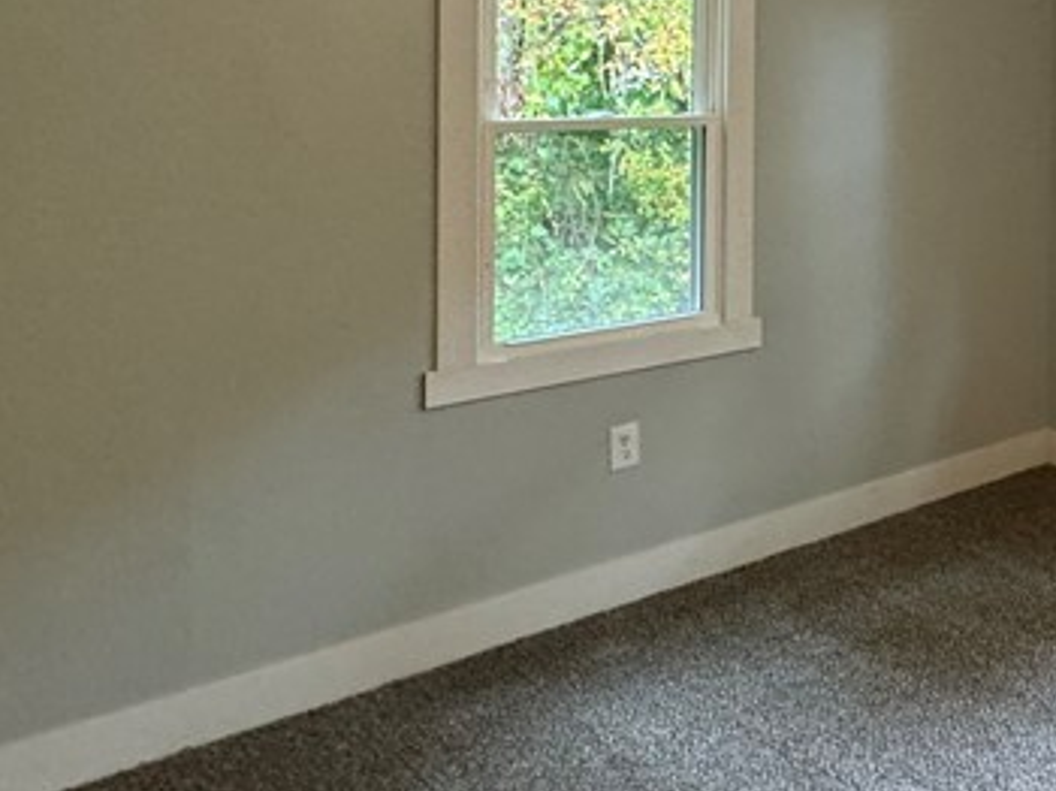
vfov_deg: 33.2
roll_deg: -1.1
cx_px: 1225
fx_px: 1250
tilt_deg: -1.0
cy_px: 72
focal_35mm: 41
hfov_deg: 36.7
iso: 400
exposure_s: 1/60
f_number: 2.2
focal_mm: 2.22
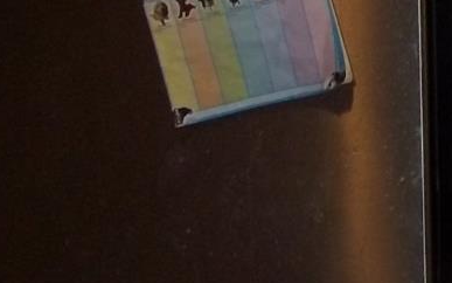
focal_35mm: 148
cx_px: 659
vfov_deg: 8.3
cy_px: -343
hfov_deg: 13.4
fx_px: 1823
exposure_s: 1/30
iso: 160
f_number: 3.1
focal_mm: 6.5
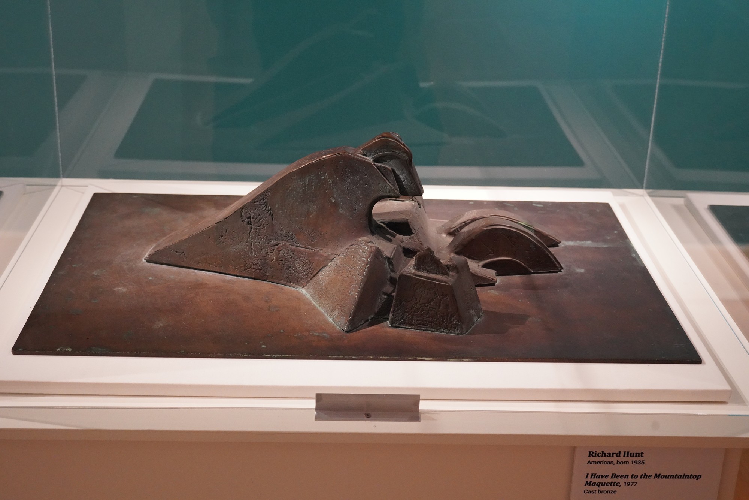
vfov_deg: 23.0
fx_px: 1228
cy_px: 250
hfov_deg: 33.9
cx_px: 374
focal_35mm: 59
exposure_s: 1/100
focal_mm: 59
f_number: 7.1
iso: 8000
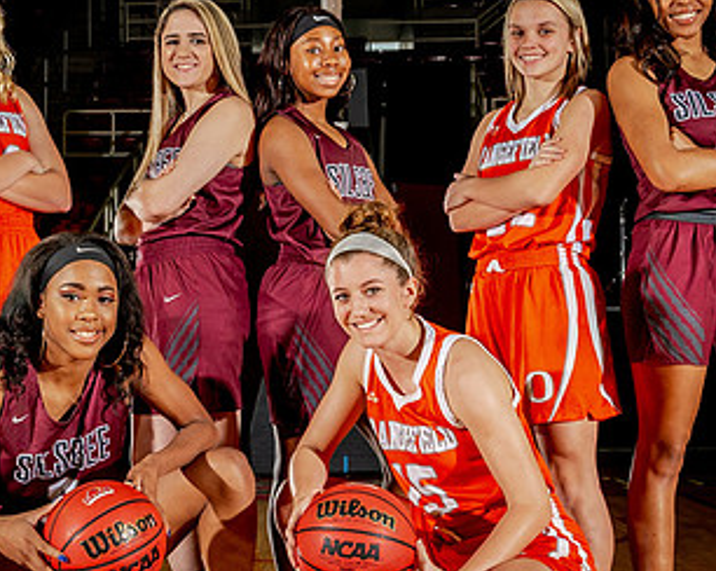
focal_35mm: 78
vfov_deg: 19.6
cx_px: 268
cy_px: 298
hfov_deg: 24.4
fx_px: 1651
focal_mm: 30
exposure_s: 1/125
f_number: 8
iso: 250
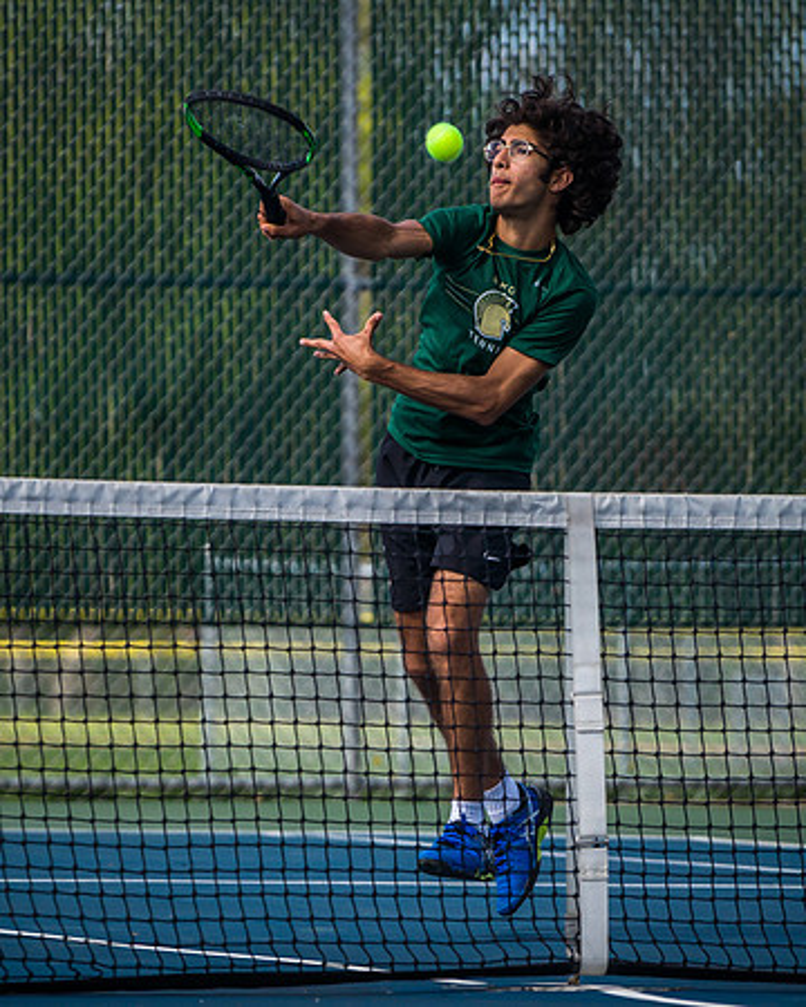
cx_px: 297
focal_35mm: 363
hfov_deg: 4.3
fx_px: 10814
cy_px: 485
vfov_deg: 5.3
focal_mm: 200
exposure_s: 1/3200
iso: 800
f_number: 4.5
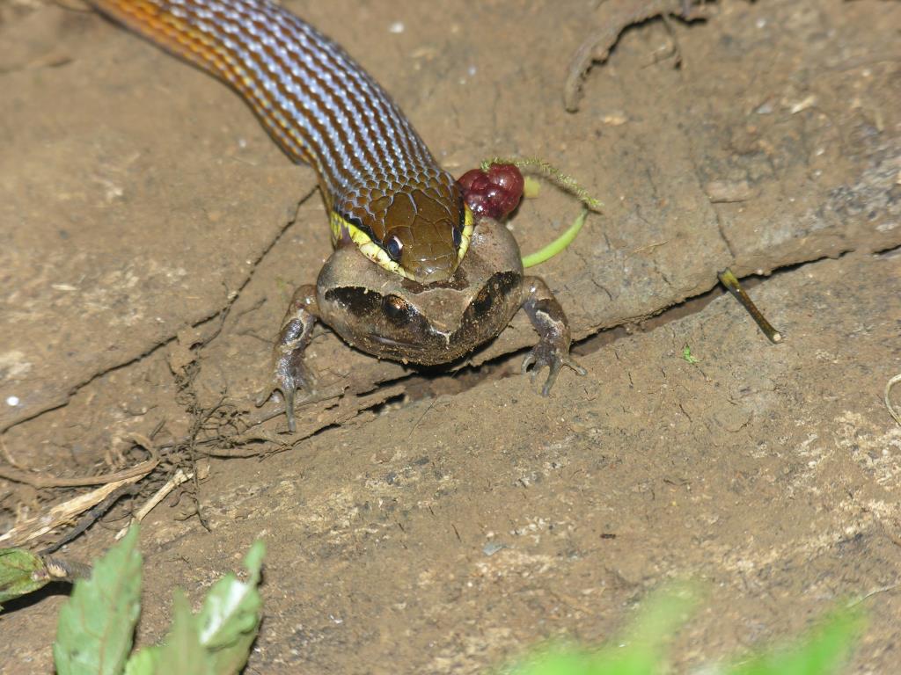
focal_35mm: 291
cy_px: 338
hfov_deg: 6.8
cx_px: 450
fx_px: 7574
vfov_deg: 5.1
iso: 50
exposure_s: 1/60.1
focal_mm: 74
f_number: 4.8
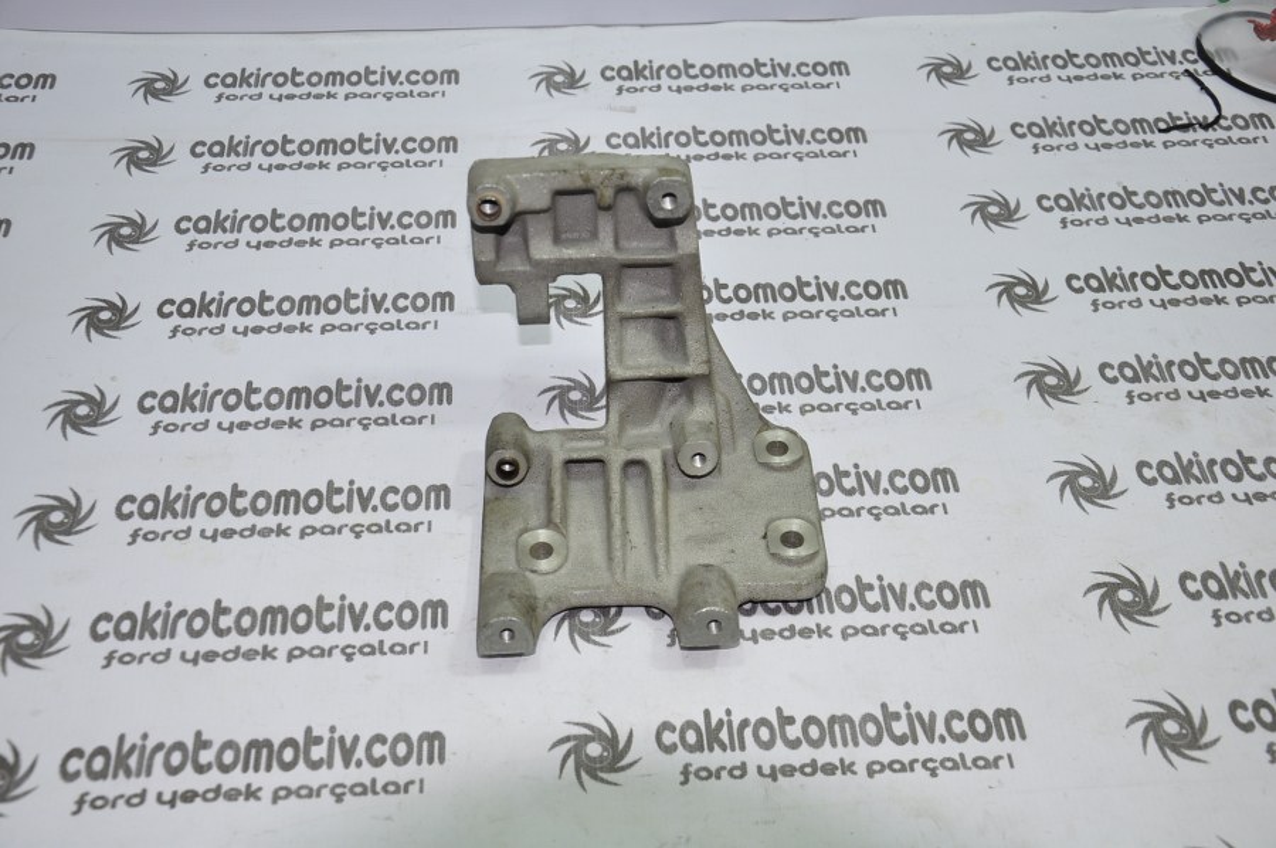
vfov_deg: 29.8
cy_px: 424
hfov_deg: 43.6
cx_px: 638
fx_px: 1593
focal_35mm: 45
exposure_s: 1/50
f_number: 5.6
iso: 200
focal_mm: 30
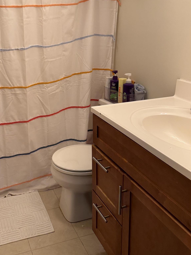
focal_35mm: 36
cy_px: 81
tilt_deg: -11.5
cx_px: 57
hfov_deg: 39.0
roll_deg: +0.5
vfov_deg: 50.2
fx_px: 265
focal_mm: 6.76
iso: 160
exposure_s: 1/120
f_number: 1.78
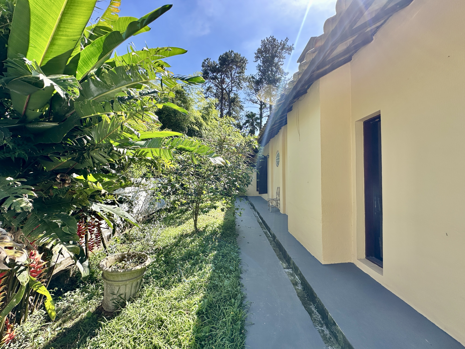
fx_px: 188
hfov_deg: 102.1
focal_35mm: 14
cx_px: 232
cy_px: 174
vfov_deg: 85.7
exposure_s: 1/558
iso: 40
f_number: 2.2
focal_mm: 2.22
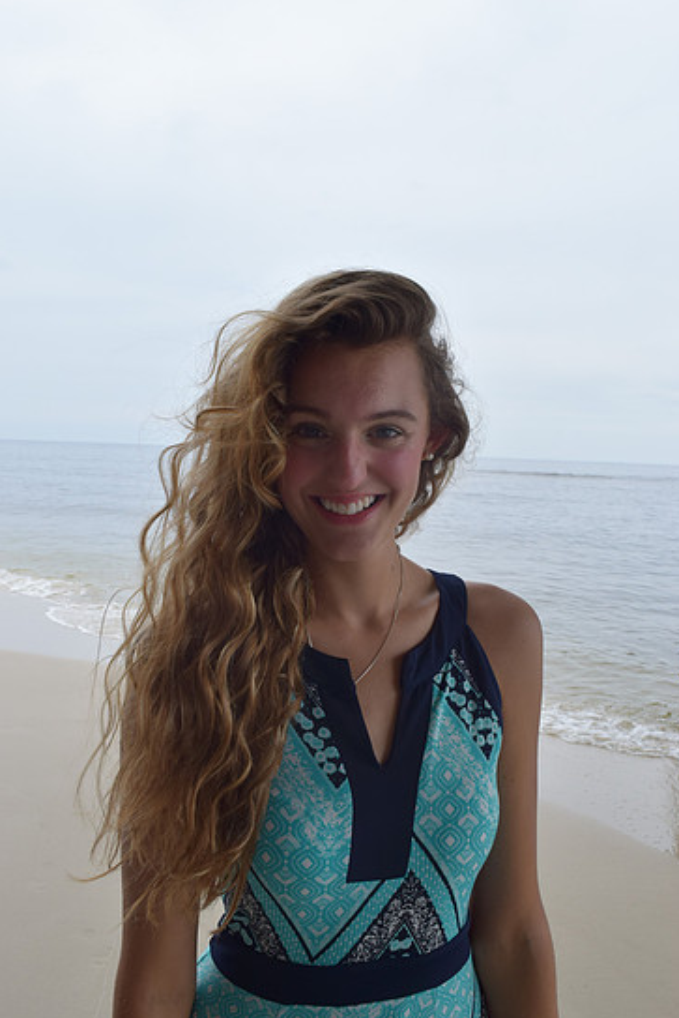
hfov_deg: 41.1
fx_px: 905
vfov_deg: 58.7
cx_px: 330
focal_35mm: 32
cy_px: 539
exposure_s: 1/250
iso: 280
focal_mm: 20
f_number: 8
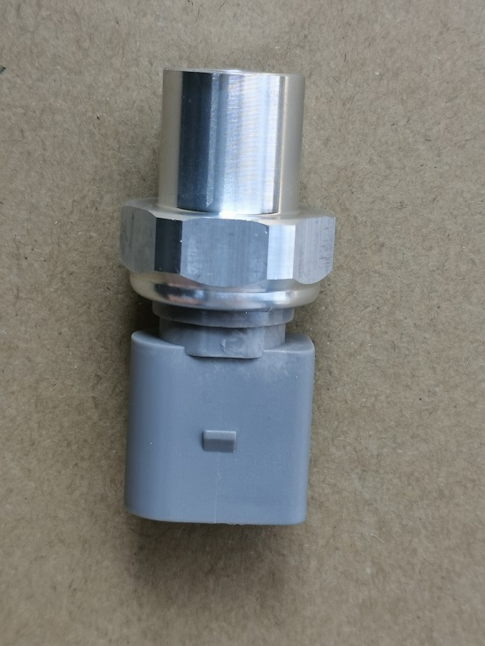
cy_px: 323
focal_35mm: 76
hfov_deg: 19.4
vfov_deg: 25.7
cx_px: 242
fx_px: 1419
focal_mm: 5.58
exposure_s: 1/401
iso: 50
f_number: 1.8
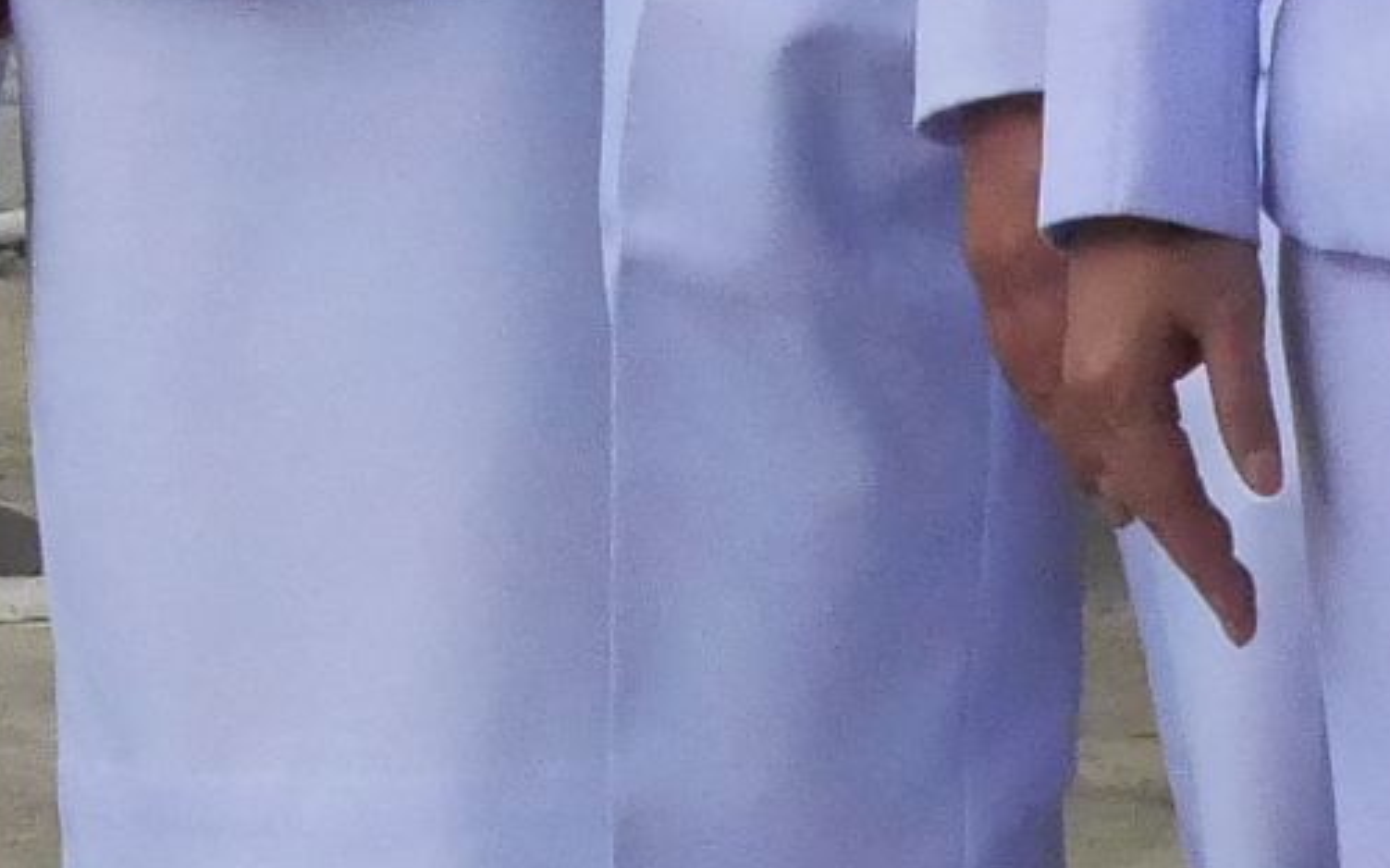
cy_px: -860
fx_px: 21174
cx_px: -2872
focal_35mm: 559
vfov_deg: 2.3
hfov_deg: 3.7
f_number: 9
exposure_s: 1/2500
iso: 3200
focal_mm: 36
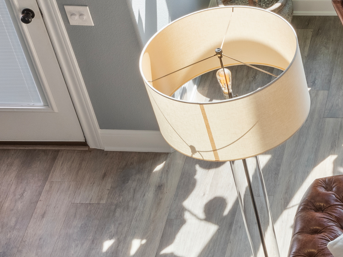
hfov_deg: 14.6
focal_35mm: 123
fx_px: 1219
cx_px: 550
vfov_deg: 12.0
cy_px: 231
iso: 400
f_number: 13
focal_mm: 30.8
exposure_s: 1/4
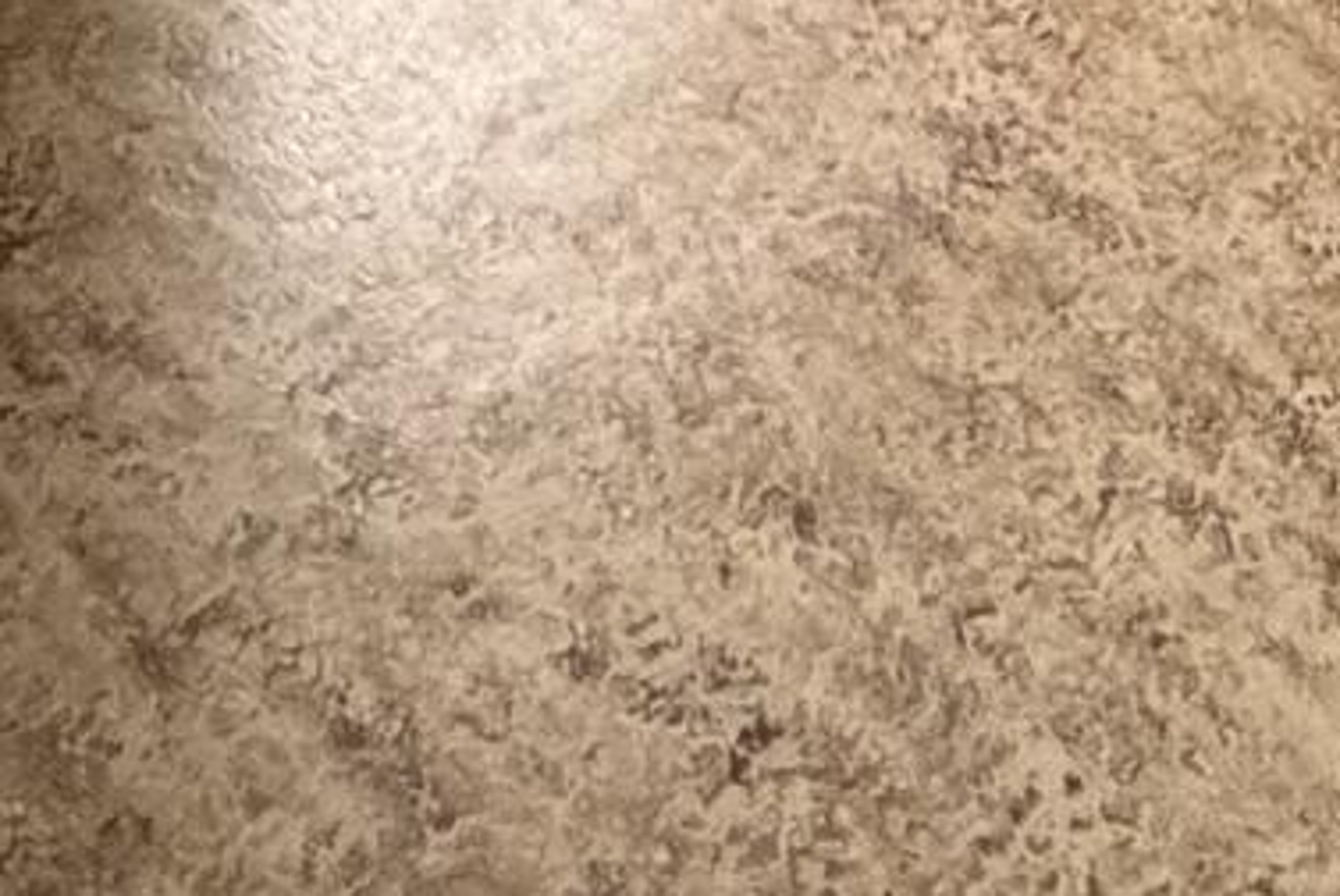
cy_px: -974
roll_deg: -2.8
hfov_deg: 25.5
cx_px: 910
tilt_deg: -22.6
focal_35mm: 79
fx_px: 2943
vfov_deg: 14.1
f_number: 2.2
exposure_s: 1/60
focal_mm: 2.22
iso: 160
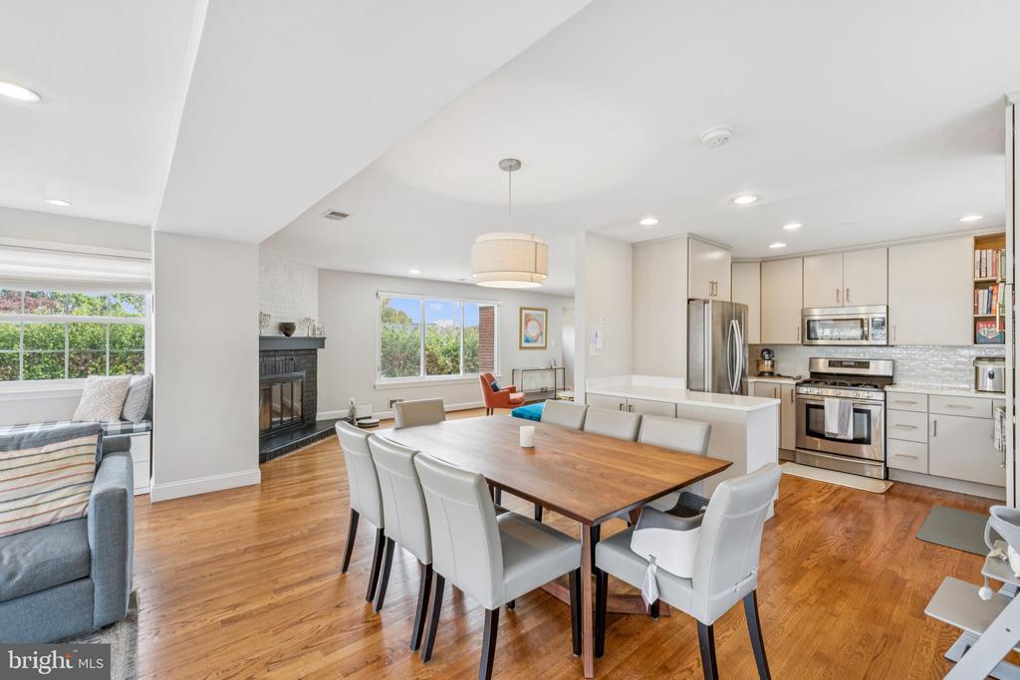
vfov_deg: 77.3
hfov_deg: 100.4
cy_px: 340
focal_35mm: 15
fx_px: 425
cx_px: 510
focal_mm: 10
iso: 250
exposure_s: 1/13
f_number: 9
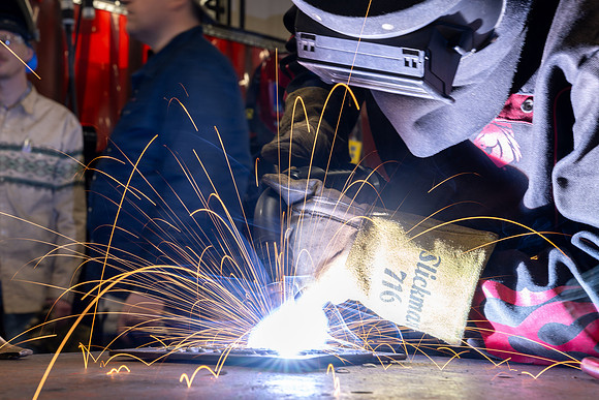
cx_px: 300
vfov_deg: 23.0
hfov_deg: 33.9
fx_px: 982
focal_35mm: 59
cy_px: 200
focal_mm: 59
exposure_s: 1/4
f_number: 13
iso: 50
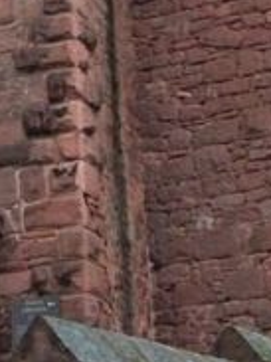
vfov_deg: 11.9
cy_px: -75
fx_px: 1693
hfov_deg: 9.1
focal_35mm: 162
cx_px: -44
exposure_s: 1/325
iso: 100
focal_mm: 7.6
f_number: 2.8
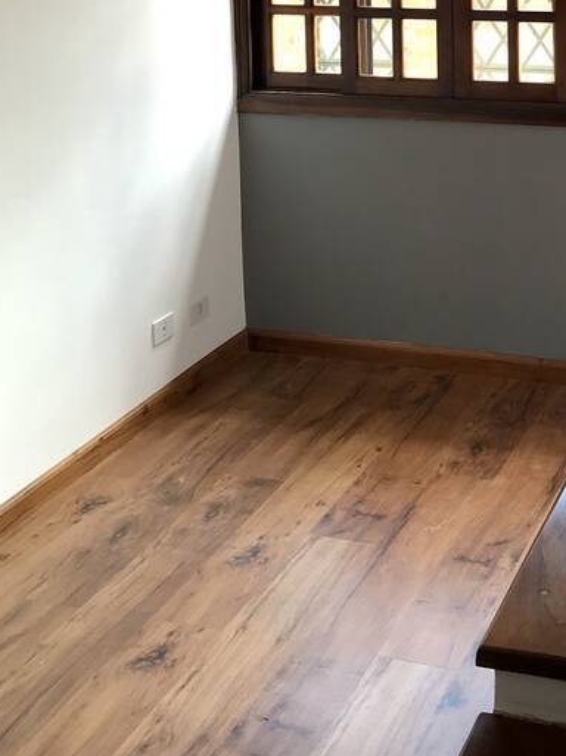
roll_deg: +0.5
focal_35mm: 59
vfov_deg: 30.4
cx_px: 528
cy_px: 0
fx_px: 1288
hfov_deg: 24.0
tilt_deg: -4.0
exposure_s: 1/60
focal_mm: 3.99
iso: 20
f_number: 1.8
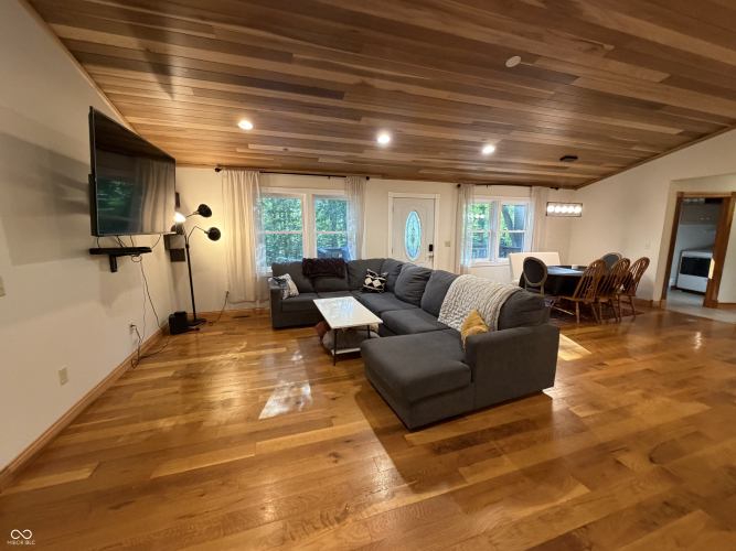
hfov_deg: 102.1
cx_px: 368
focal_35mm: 14
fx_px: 298
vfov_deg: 85.7
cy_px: 276
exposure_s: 1/60
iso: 400
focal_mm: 2.22
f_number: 2.2
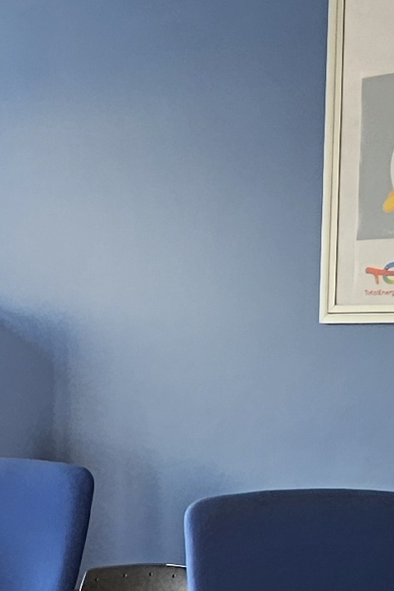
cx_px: 83
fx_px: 1231
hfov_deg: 18.0
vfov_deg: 25.6
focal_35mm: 75
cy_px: 591
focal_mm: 2.2
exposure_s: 1/50
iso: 50
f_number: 2.2
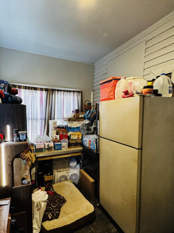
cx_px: 75
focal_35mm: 19
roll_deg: -1.4
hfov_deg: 68.3
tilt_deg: -6.7
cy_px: 127
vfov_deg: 84.5
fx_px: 127
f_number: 2.2
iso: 500
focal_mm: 2.22
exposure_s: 1/60
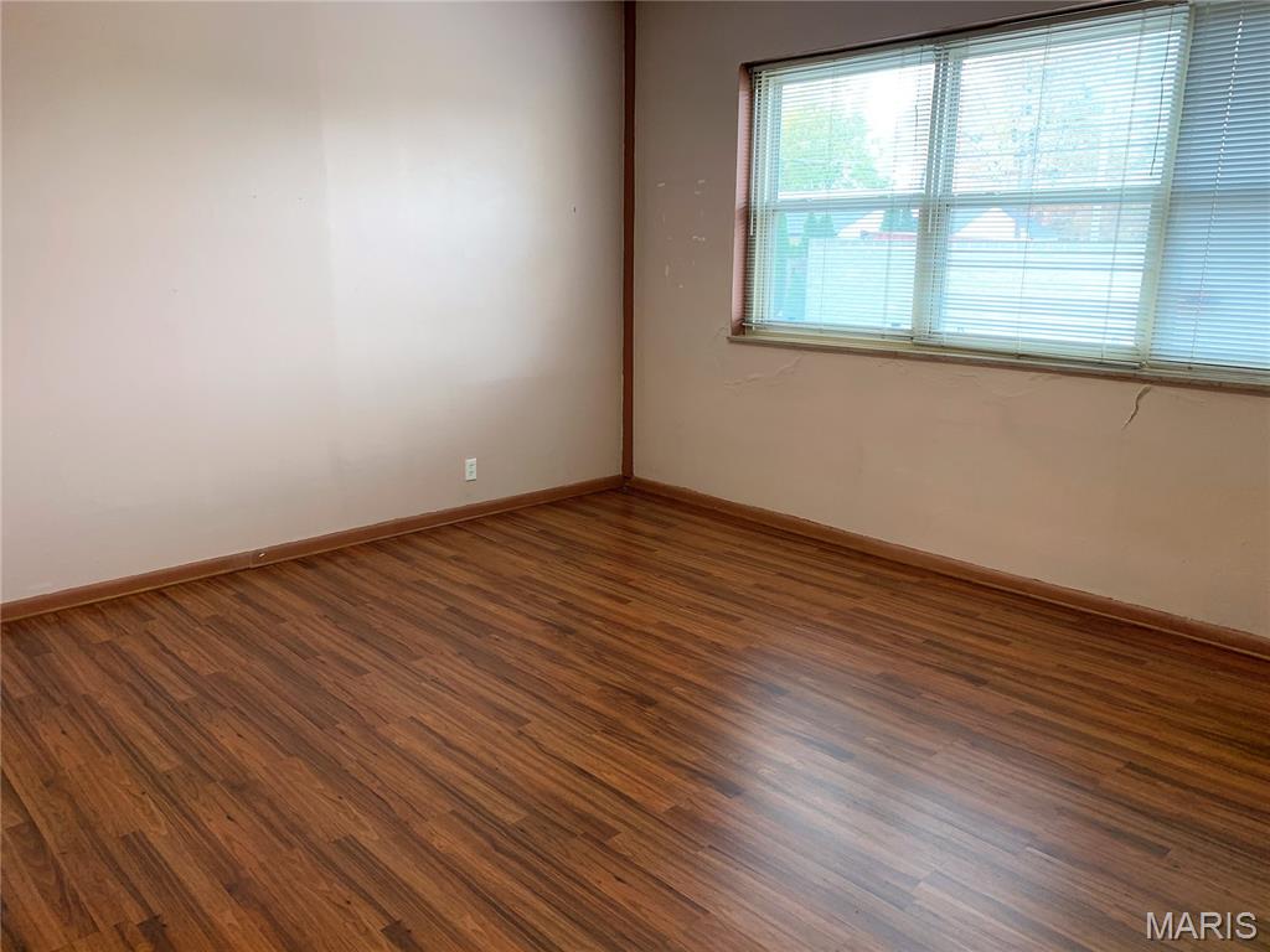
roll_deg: -0.6
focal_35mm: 26
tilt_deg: -14.9
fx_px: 954
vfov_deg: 53.1
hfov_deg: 67.3
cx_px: 635
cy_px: 476
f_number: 1.8
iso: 80
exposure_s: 1/60
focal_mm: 4.25
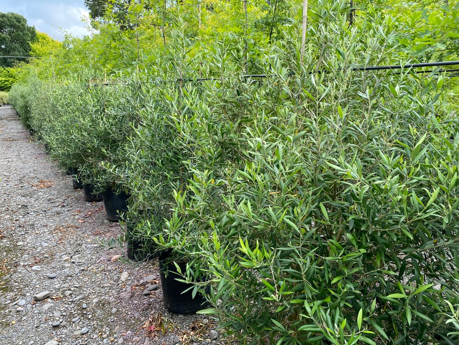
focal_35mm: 26
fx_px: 345
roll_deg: +1.5
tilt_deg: -13.7
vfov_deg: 53.1
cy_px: 172
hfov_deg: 67.3
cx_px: 230
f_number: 1.8
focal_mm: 4.25
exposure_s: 1/620
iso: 32
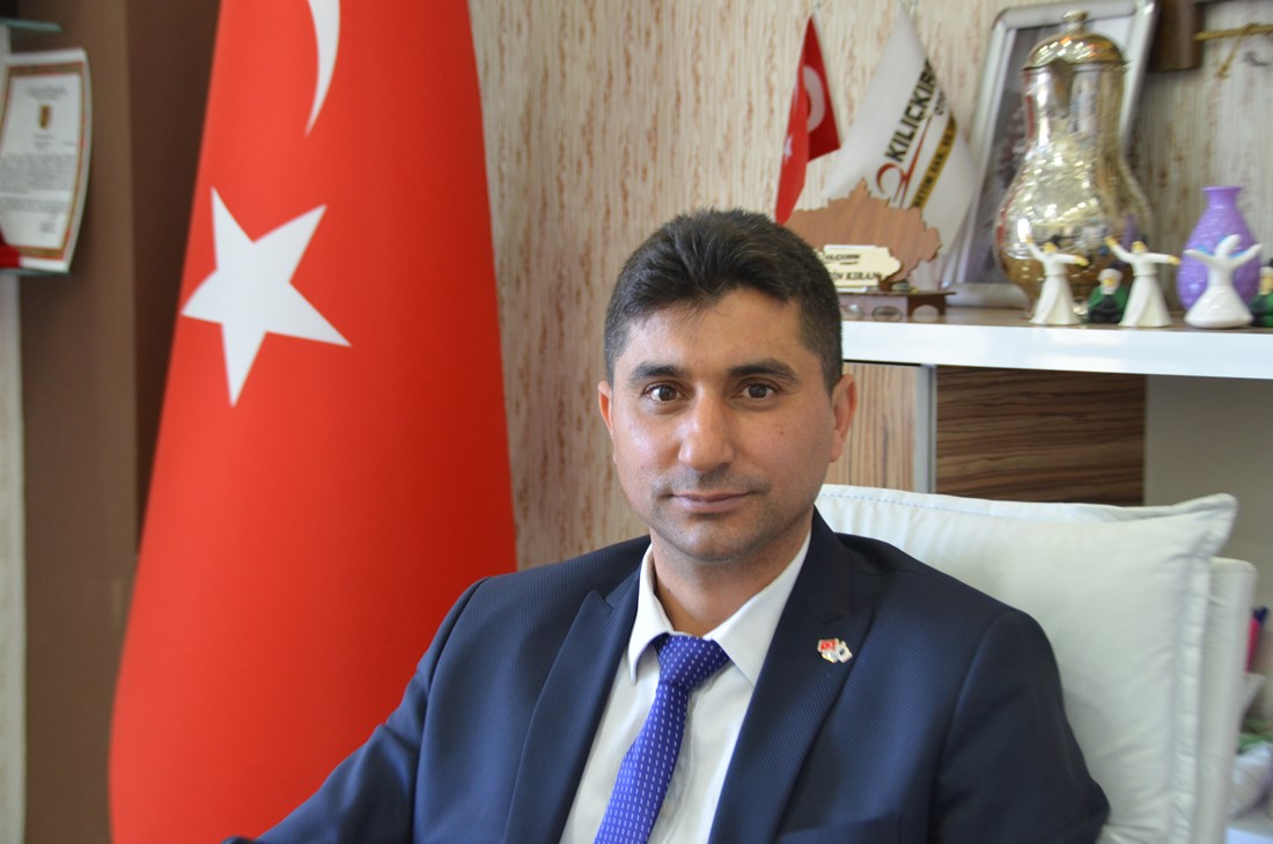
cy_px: 422
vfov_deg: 18.8
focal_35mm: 72
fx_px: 2541
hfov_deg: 28.1
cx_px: 636
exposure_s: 1/30
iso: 800
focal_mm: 48
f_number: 4.5
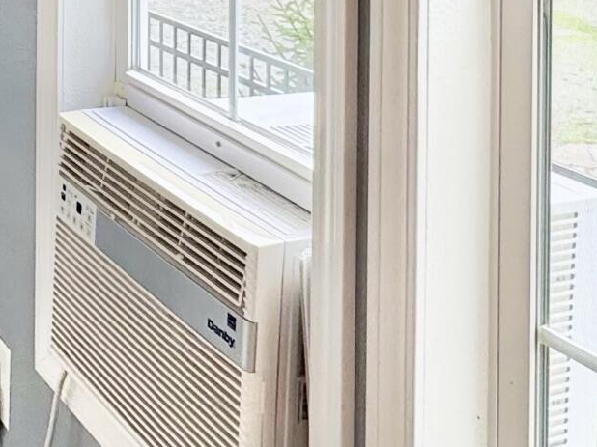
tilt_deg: -1.7
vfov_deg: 18.9
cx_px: -45
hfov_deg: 26.5
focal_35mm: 68
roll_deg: +0.0
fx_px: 1172
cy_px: -234
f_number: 2.2
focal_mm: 2.22
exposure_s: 1/204
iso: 40
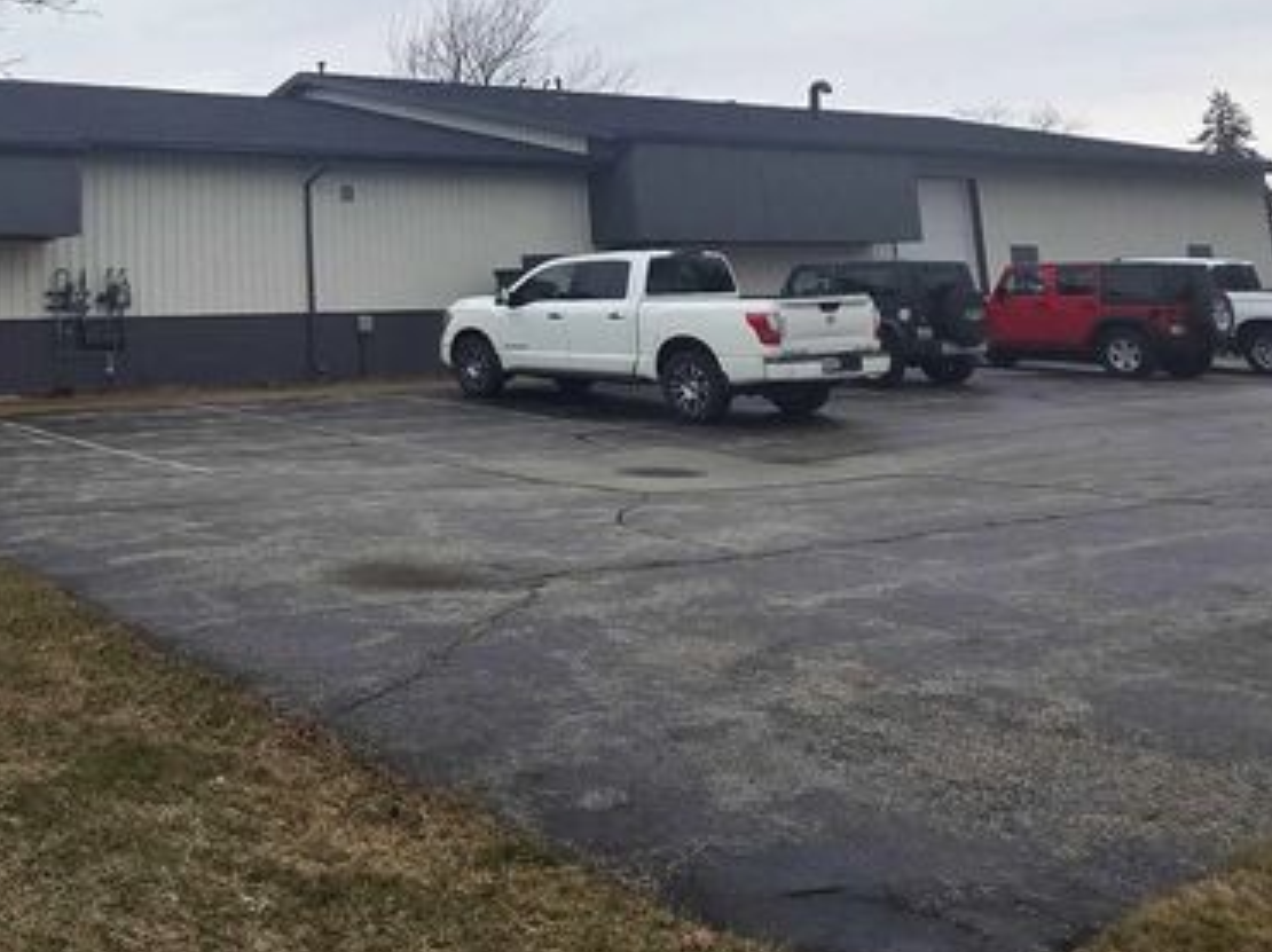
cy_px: 41
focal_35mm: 36
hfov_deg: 47.4
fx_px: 1322
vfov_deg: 36.4
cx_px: 186
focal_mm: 2.2
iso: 20
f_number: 1.9
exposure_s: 1/120
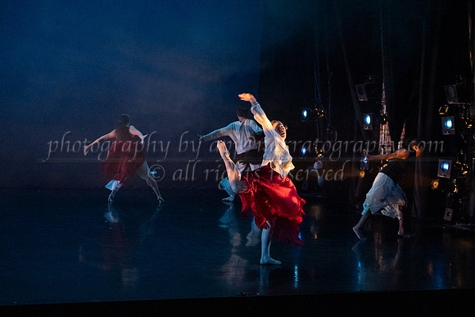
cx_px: 236
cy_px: 149
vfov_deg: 19.8
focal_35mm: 69
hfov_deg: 29.3
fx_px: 909
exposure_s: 1/400
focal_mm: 60
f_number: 2.8
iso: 5000
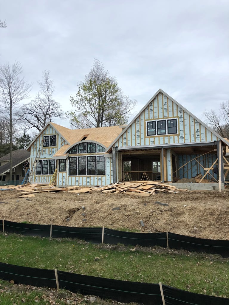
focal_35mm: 28
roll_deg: +0.5
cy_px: 152
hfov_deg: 49.8
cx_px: 114
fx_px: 247
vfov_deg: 63.4
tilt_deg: +8.1
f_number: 1.8
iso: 20
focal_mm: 4
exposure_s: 1/600
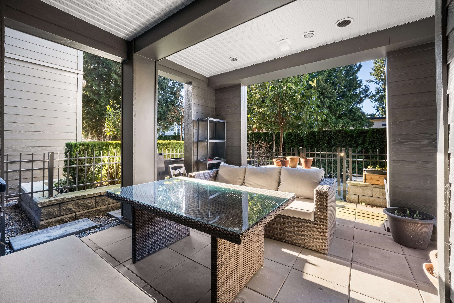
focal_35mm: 14
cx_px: 227
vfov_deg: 83.3
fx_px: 170
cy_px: 152
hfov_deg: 106.3
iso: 250
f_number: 9
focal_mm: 9
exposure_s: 1/13
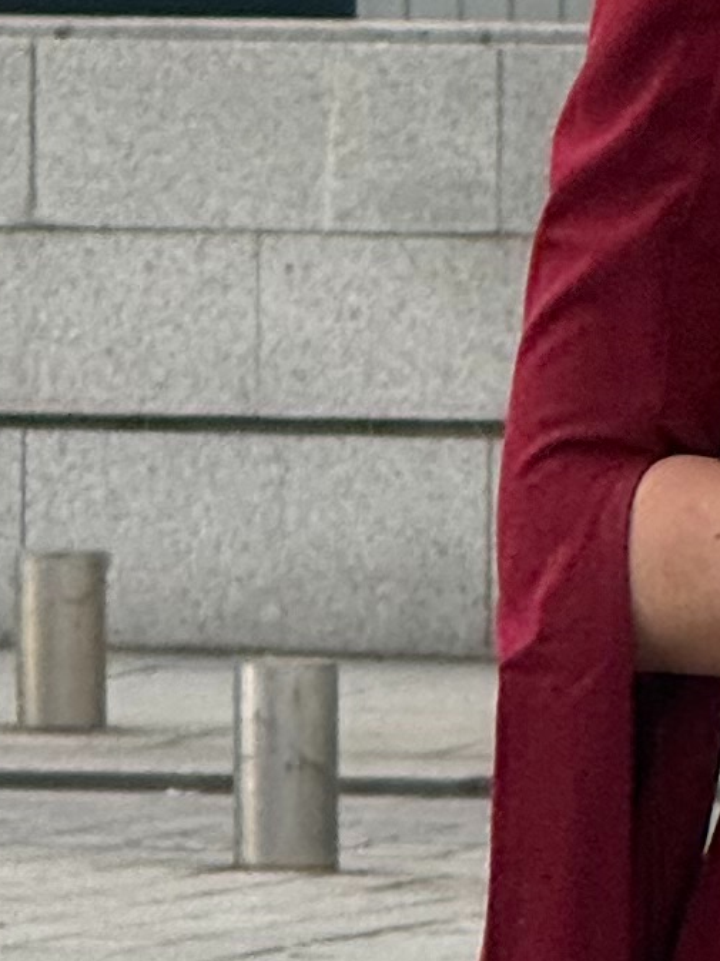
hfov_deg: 2.1
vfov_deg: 2.8
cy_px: 901
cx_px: 1132
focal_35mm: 718
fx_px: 19925
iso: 64
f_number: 2.8
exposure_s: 1/187
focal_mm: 15.66
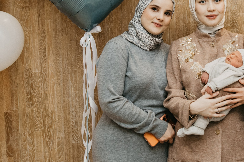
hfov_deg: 24.5
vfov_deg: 16.6
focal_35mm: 82
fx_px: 556
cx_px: 179
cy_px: 49
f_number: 4
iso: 640
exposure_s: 1/160
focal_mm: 32
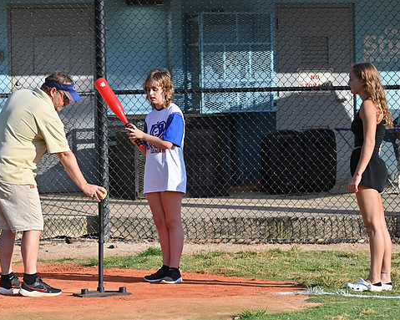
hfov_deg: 11.0
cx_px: 165
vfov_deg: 8.8
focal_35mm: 176
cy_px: 160
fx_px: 2083
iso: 1250
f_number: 6.3
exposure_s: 1/8000
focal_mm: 155
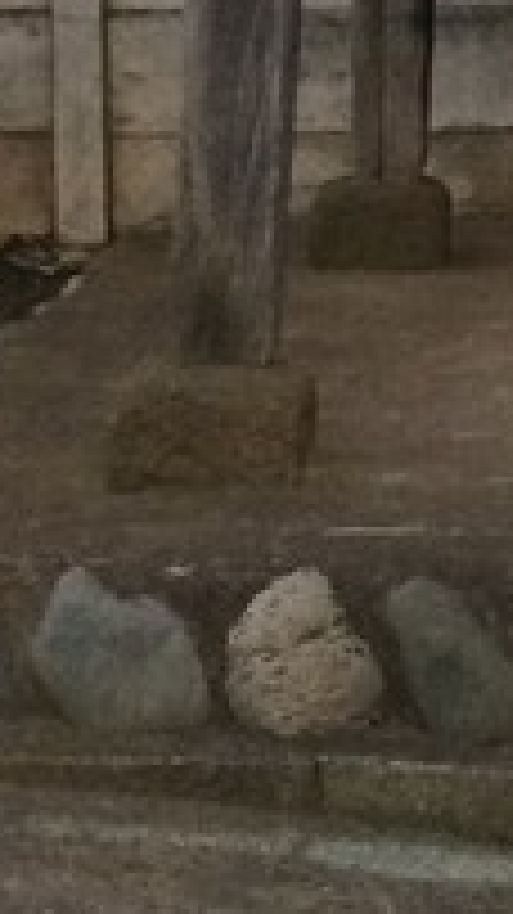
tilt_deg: -6.3
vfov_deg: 13.4
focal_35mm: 159
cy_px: 5
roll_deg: +1.3
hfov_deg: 7.4
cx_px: 940
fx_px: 3850
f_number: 2.2
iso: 160
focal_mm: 4.15
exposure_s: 1/30
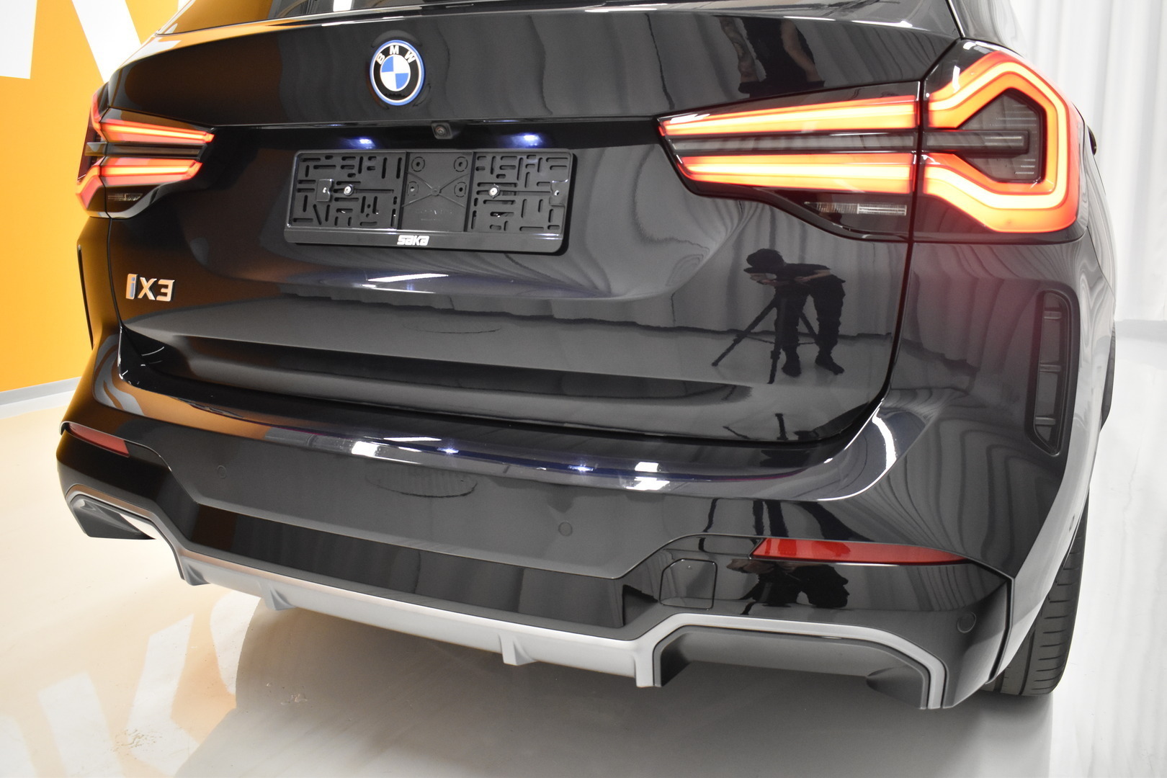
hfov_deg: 61.9
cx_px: 584
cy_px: 389
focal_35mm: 30
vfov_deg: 43.6
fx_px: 972
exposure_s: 1/30
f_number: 3.5
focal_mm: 20
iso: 2500
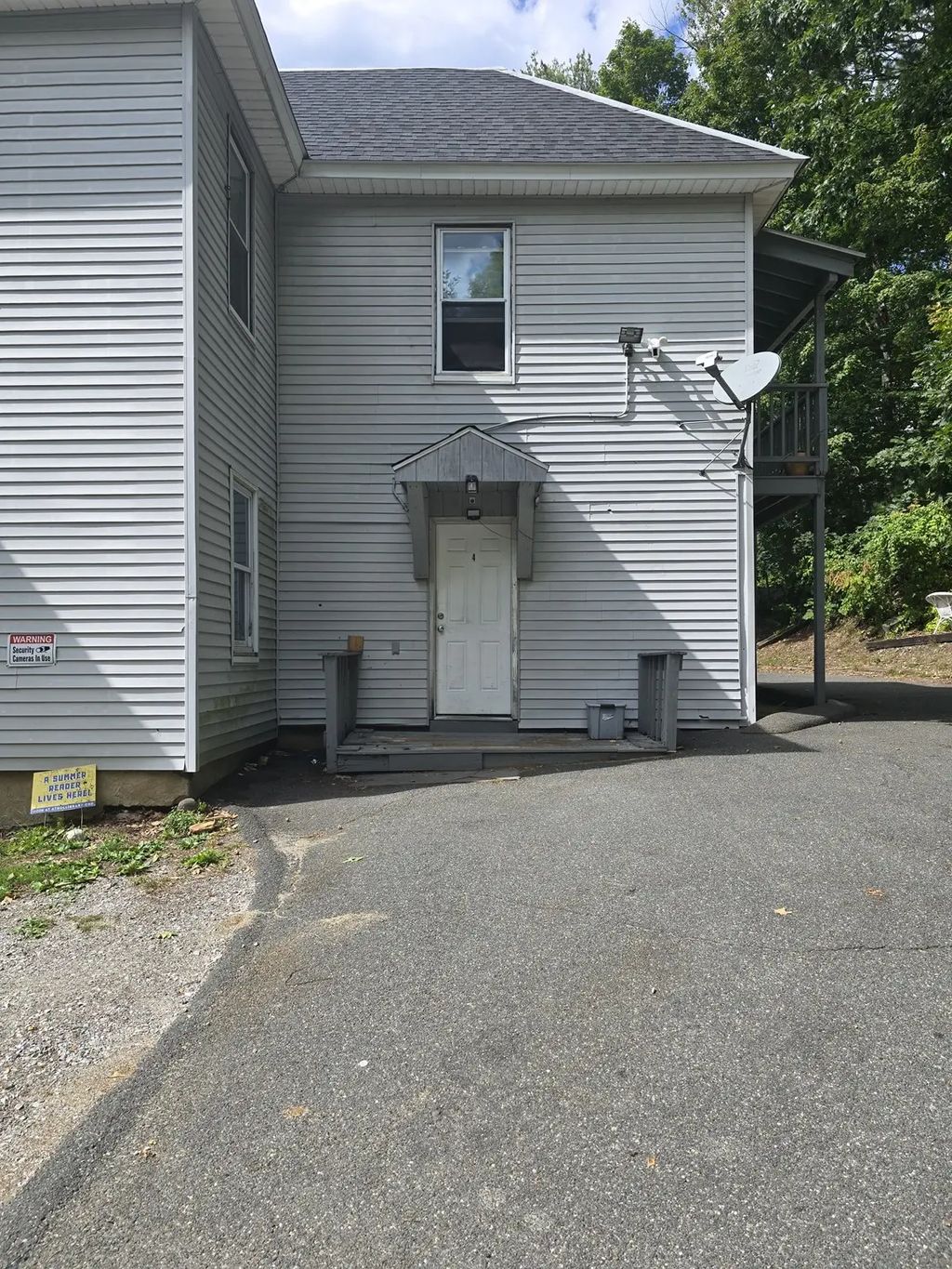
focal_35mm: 23
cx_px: 476
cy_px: 634
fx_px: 843
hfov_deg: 58.9
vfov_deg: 73.9
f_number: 1.7
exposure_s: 1/484
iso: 12
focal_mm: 6.3
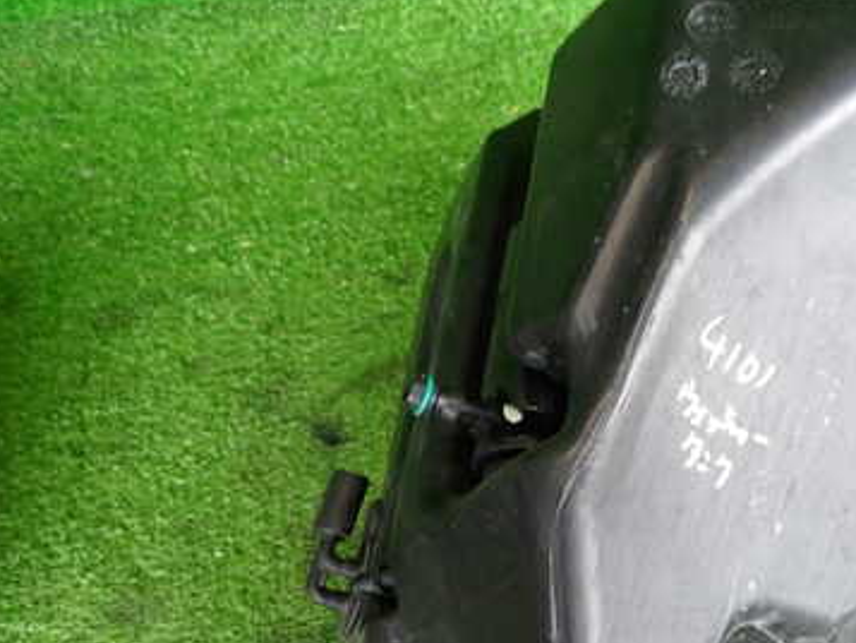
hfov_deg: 42.5
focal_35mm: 42
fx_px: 1039
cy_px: 415
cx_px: 700
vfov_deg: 34.1
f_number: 2
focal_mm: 4.5
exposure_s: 1/40
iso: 200
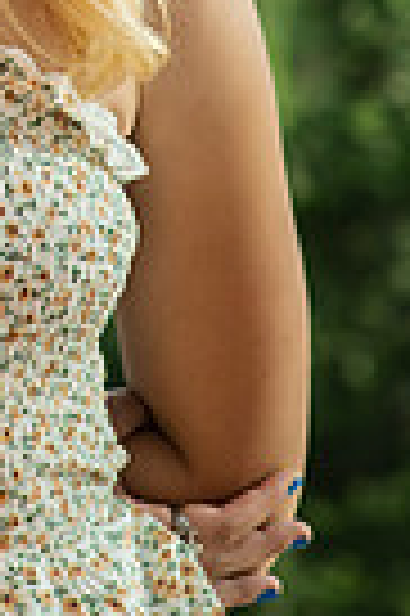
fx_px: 4778
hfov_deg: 4.9
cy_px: -229
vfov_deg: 7.3
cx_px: -110
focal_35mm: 279
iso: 200
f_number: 4.5
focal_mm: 85
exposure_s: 1/400
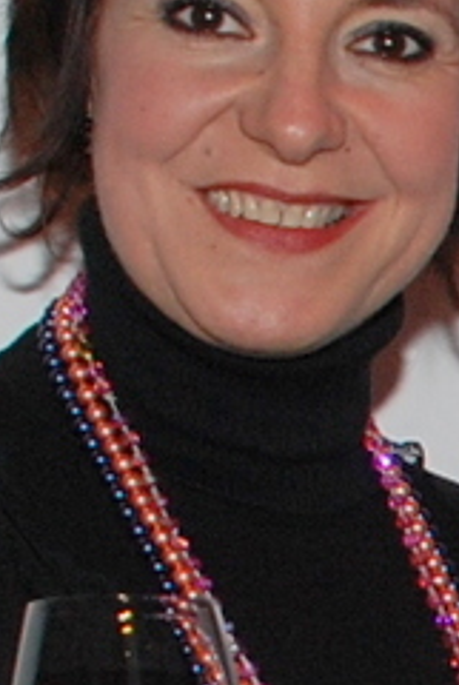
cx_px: 100
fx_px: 1542
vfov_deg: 24.4
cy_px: 605
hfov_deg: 16.8
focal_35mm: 81
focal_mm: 18
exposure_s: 1/60
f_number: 5.6
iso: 320
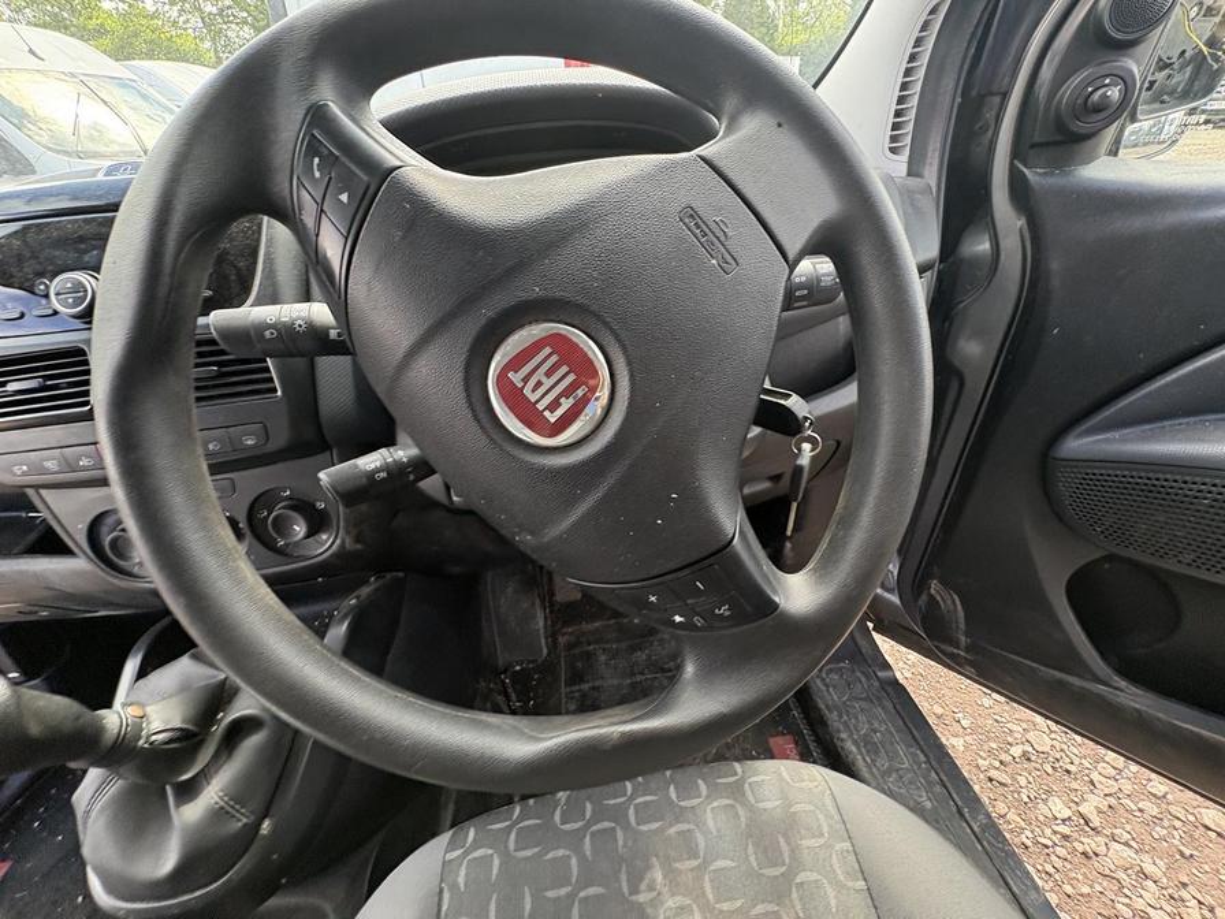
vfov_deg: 85.7
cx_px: 612
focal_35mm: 14
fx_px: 495
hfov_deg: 102.1
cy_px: 460
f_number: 2.2
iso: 125
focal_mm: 2.22
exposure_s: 1/100
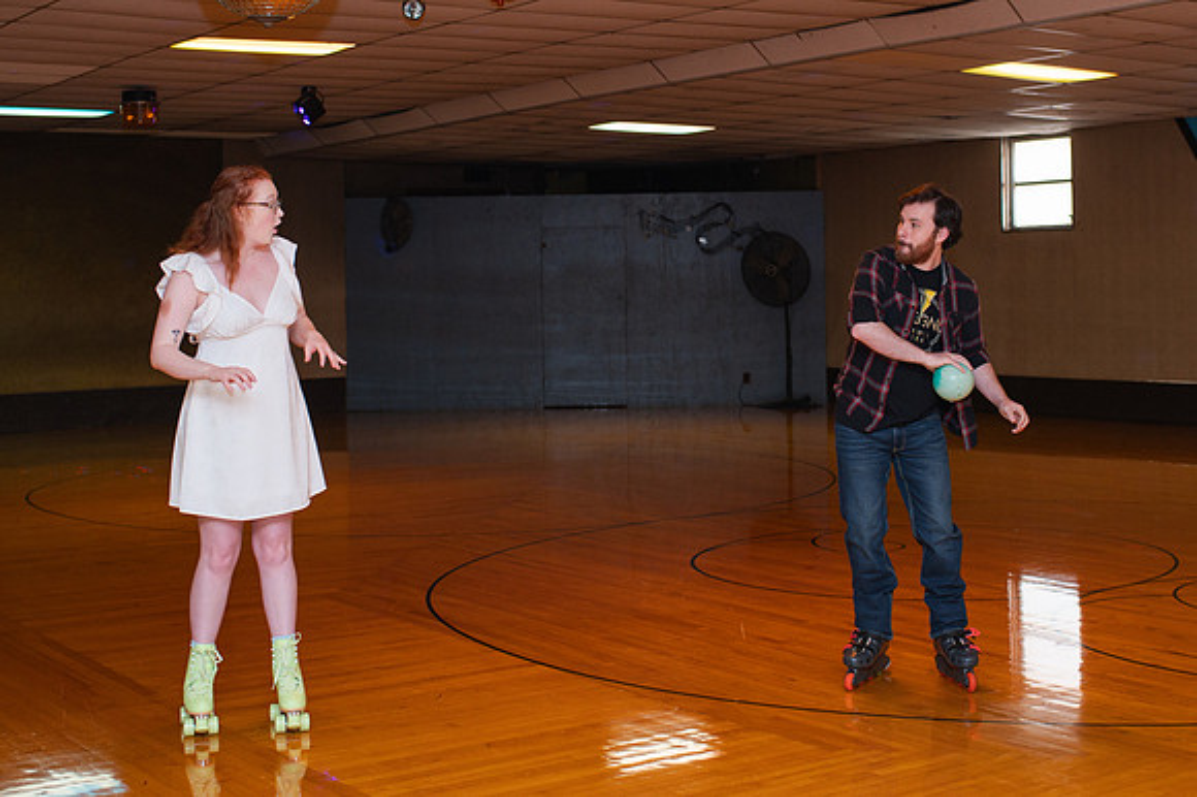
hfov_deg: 36.2
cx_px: 624
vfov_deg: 24.5
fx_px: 1829
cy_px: 266
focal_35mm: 55
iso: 1000
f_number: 3.2
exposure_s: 1/200
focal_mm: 35
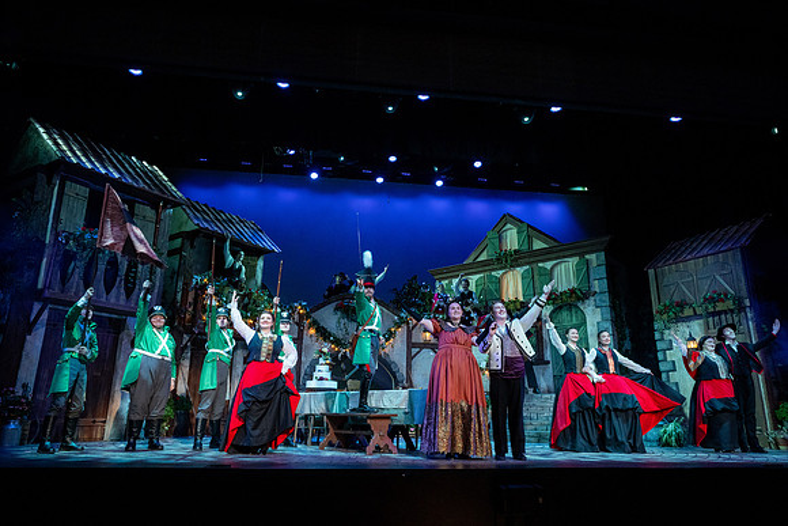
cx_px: 394
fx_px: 525
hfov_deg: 73.7
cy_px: 263
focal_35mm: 24
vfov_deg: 53.2
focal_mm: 24
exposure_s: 1/160
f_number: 5.6
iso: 1600
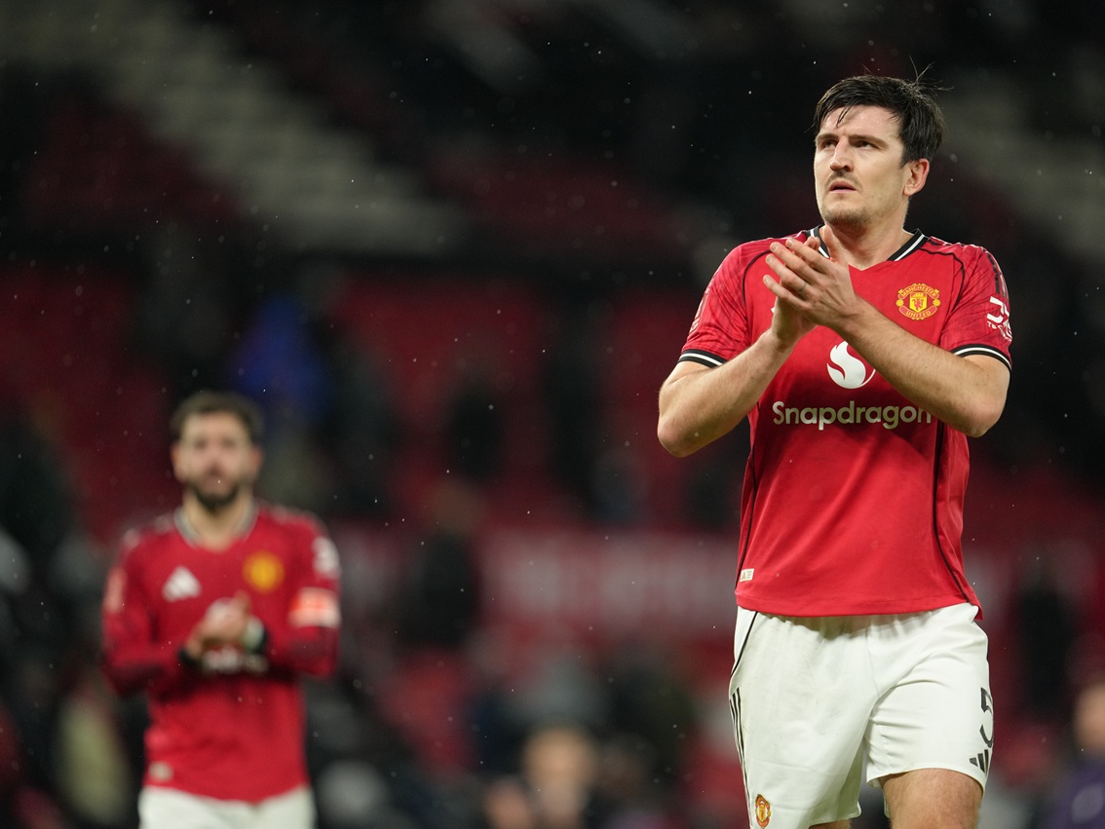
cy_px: 414
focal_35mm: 434
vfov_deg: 3.4
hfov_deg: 4.6
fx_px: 13857
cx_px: 612
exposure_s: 1/1600
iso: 2500
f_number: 2.8
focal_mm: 400
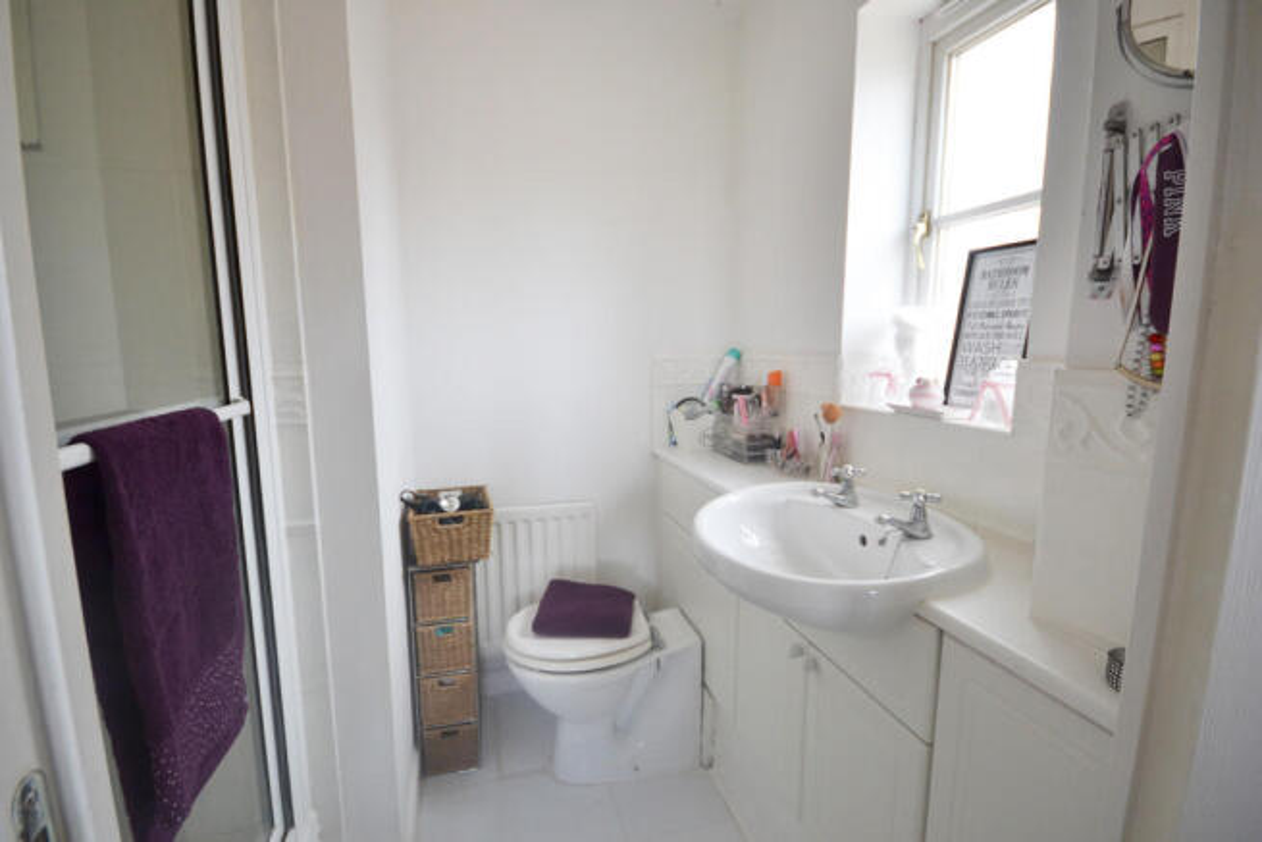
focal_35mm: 15
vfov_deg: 77.4
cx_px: 631
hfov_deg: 100.4
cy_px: 421
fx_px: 526
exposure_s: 1/80
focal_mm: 10
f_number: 4.5
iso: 400
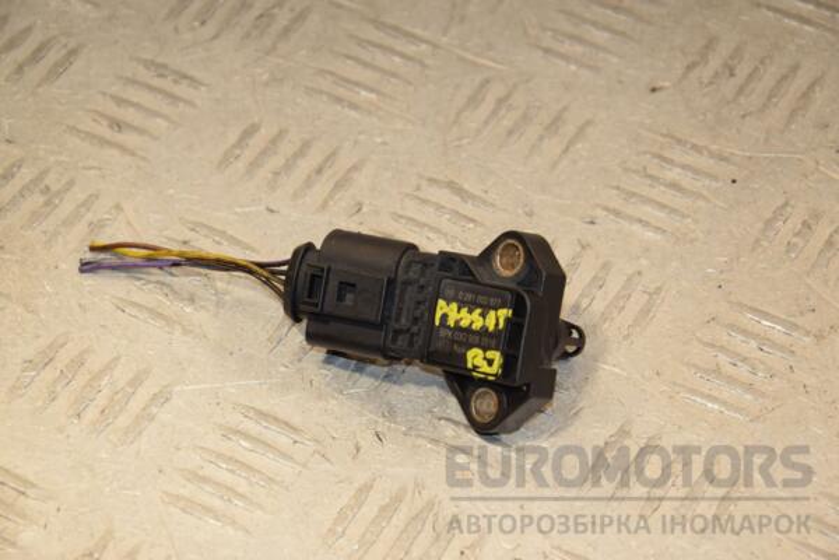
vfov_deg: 9.9
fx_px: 3216
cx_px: 420
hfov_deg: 14.9
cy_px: 280
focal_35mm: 138
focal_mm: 92
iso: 800
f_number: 8
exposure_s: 1/200
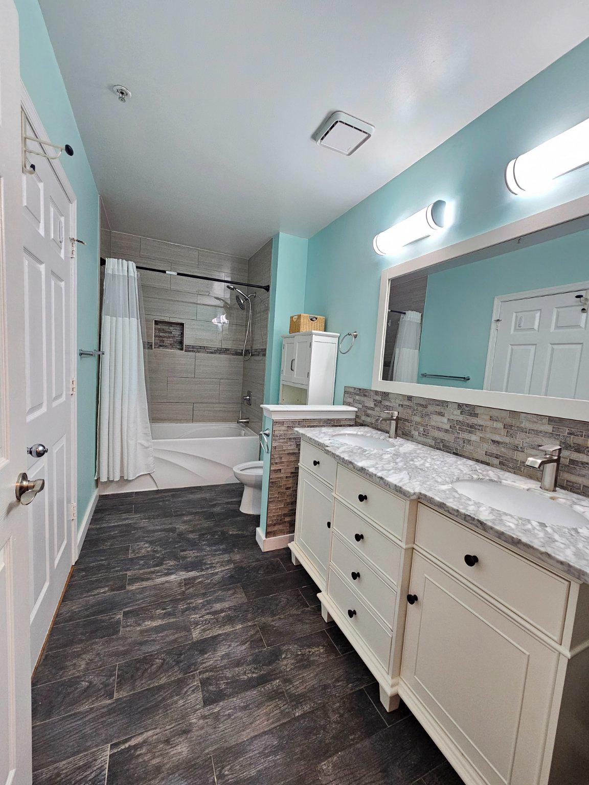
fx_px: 295
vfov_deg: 106.2
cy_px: 392
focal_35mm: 13
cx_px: 294
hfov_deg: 89.9
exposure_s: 1/30
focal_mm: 2.2
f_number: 2.2
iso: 320
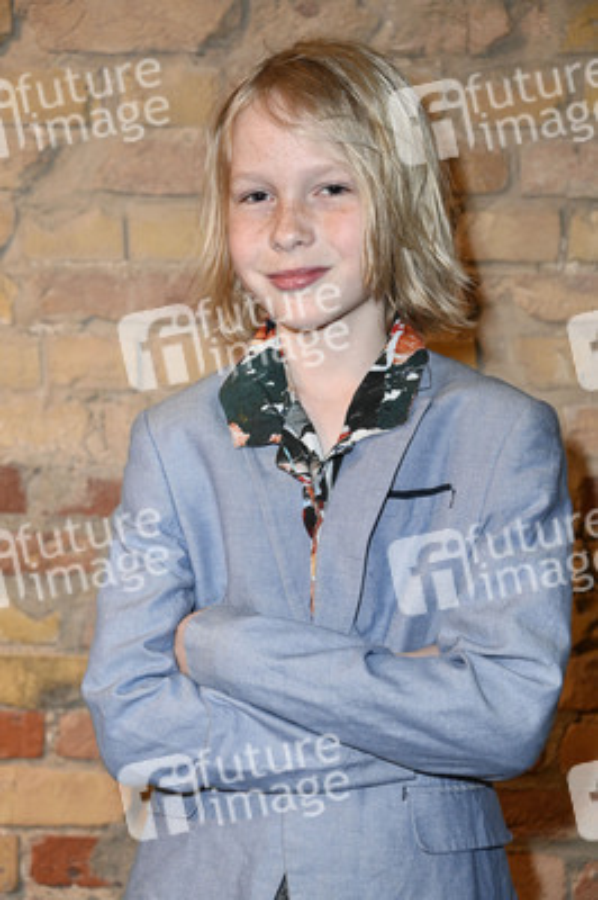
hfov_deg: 17.5
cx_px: 299
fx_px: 1947
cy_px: 450
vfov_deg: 26.0
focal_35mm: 78
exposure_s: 1/125
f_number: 5.6
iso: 5000
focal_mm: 78
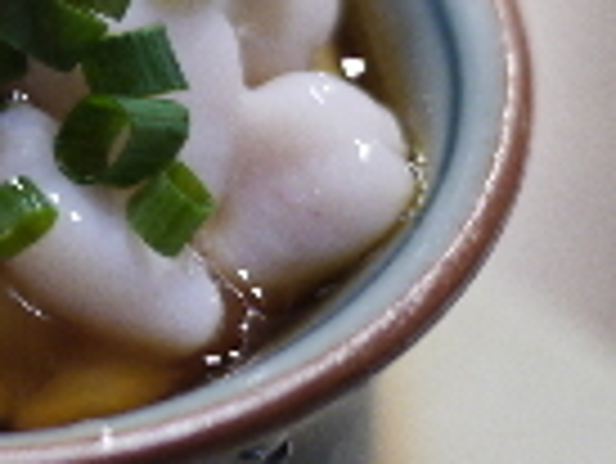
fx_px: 3117
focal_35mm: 175
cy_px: 14
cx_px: -396
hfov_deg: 10.7
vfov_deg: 8.5
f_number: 1.7
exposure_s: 1/25
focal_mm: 20
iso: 400
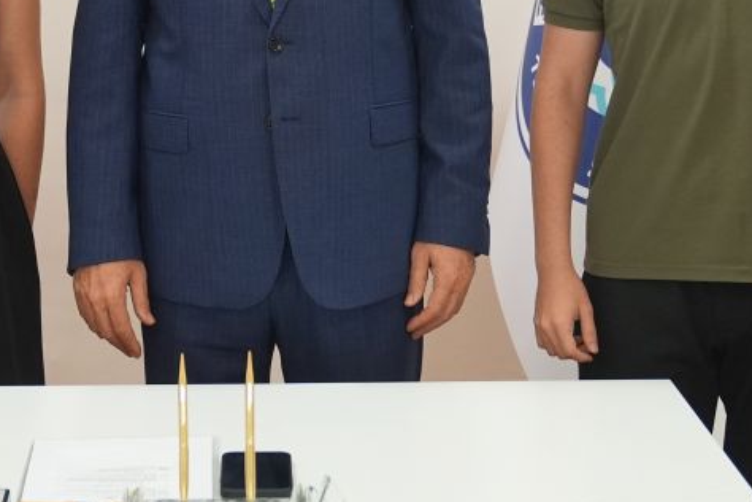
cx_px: 260
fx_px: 2444
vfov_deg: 11.5
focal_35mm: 117
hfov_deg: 17.5
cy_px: -44
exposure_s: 1/125
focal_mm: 37
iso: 1600
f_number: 3.2
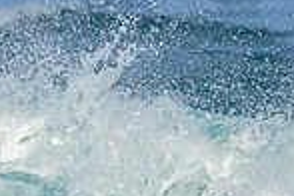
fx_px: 35343
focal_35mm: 4328
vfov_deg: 0.3
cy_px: 322
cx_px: 213
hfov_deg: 0.5
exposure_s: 1/1600
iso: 640
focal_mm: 800
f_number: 11
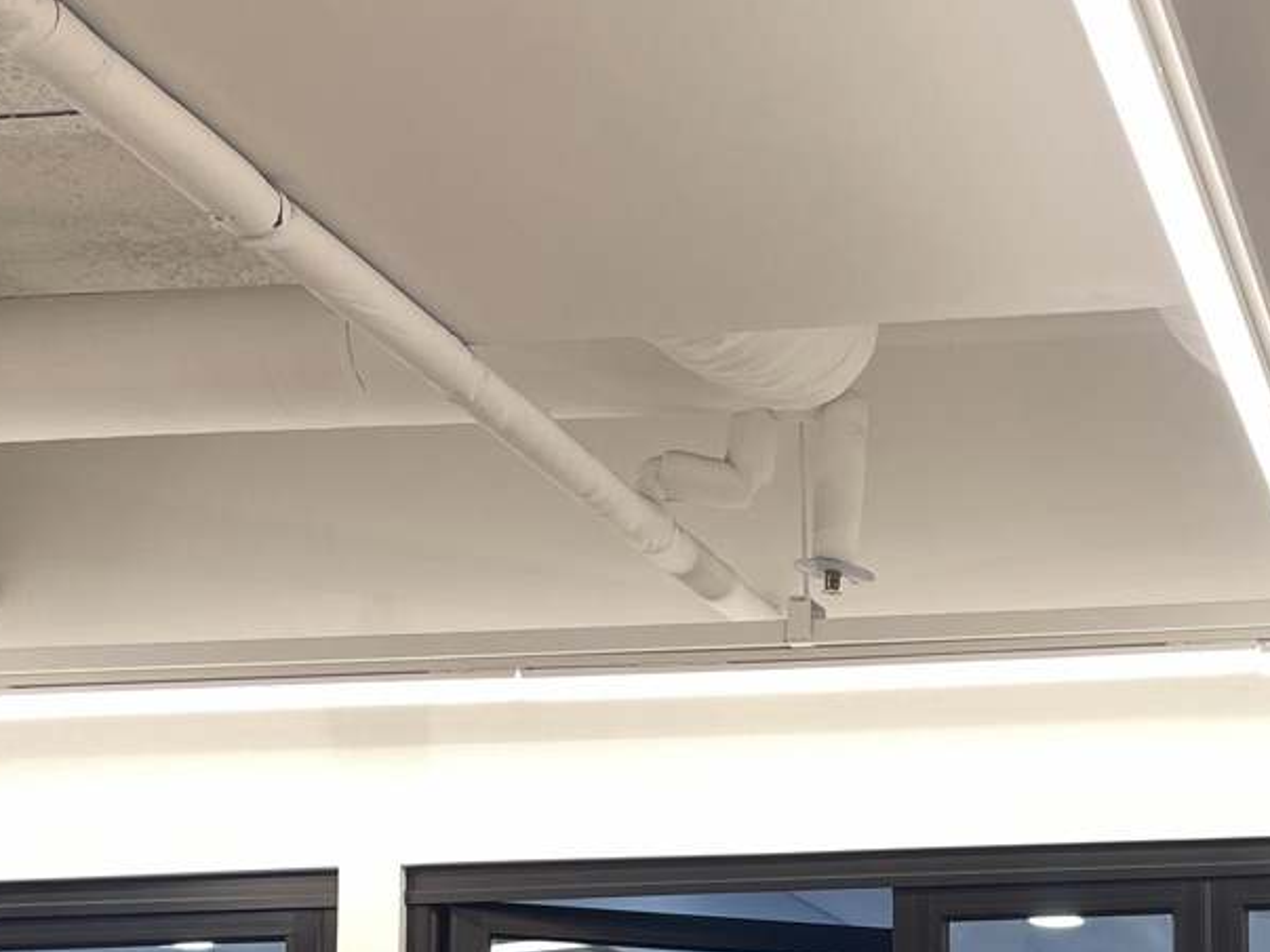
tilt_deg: +5.4
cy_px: 1112
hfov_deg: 25.9
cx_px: 1417
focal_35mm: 69
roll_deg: +1.7
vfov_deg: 20.1
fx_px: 2531
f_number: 1.6
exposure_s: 1/120
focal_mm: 4.2
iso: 64
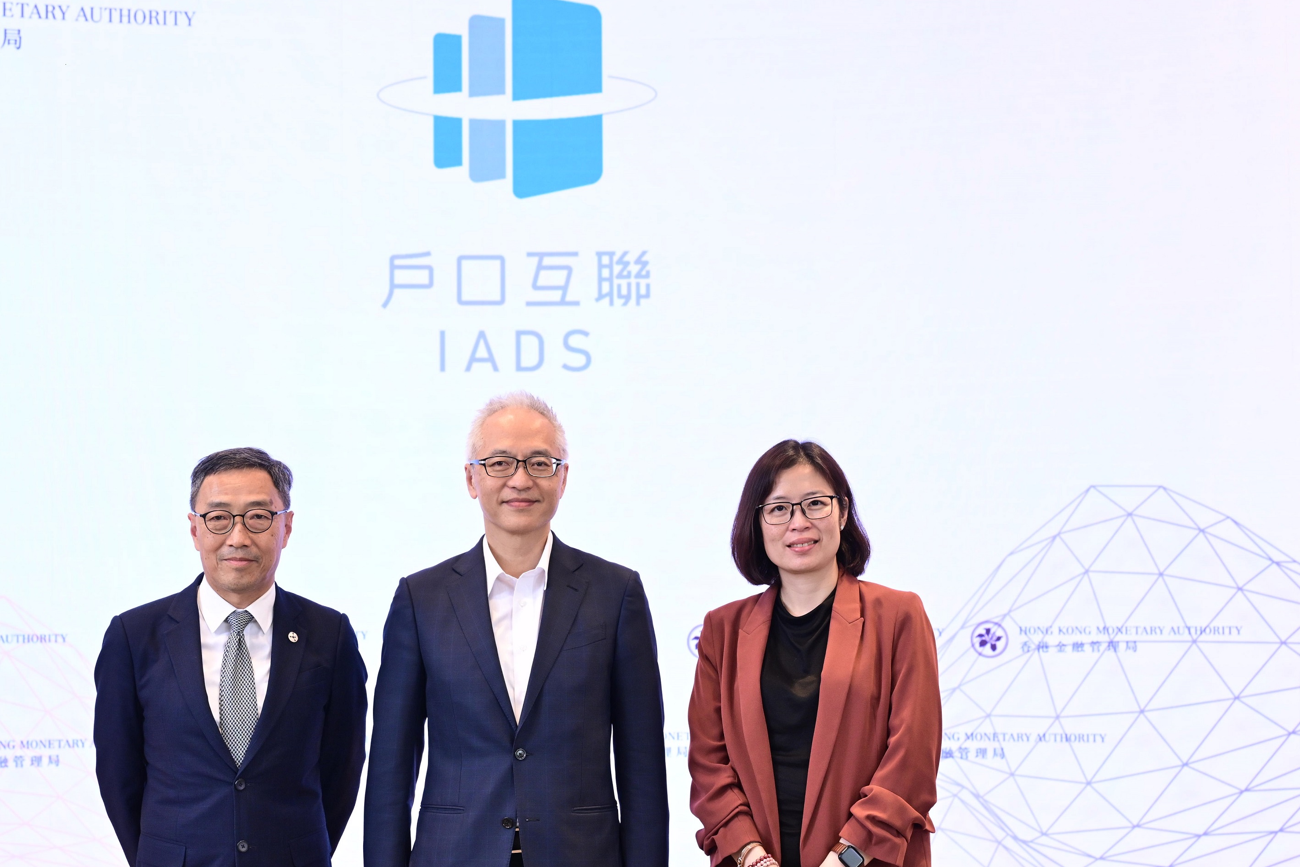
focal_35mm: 53
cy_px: 510
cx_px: 509
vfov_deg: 25.5
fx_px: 1914
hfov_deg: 37.4
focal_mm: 38
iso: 1000
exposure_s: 1/80
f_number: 4.5
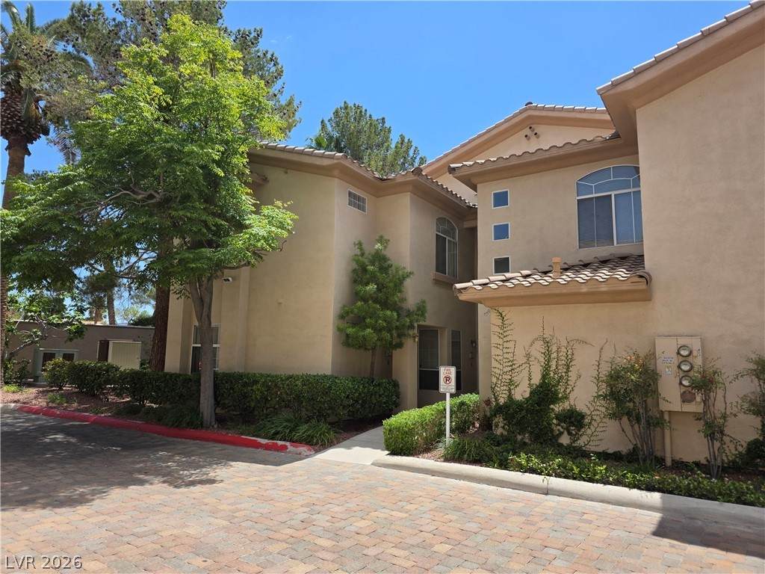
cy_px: 287
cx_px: 382
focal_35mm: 23
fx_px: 508
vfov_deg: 58.9
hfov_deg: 73.9
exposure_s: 1/4539
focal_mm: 6.3
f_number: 1.7
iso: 80
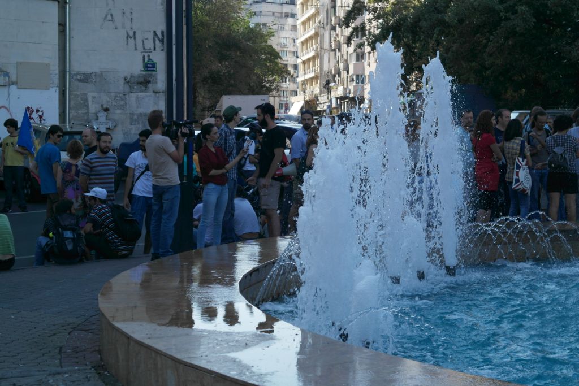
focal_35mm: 77
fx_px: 1239
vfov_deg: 17.7
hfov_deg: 26.3
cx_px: 290
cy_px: 193
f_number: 5.6
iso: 200
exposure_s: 1/250
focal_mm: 50
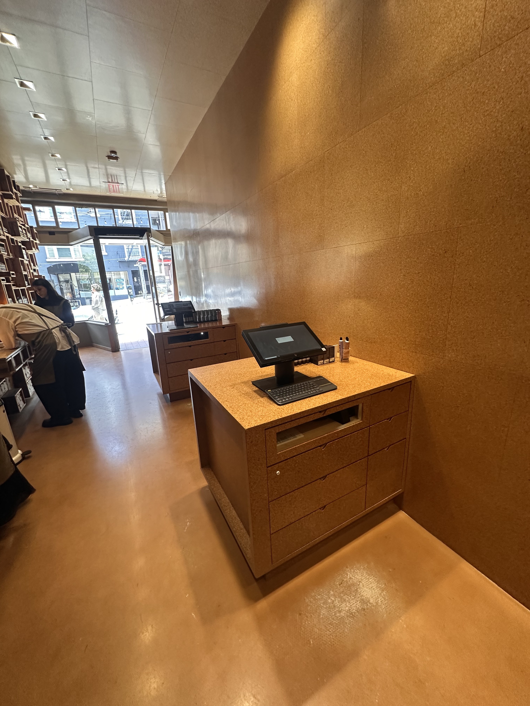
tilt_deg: -15.7
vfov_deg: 102.1
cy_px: 353
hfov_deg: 85.7
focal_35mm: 14
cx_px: 265
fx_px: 286
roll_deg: +3.4
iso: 250
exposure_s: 1/120
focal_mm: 2.22
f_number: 2.2
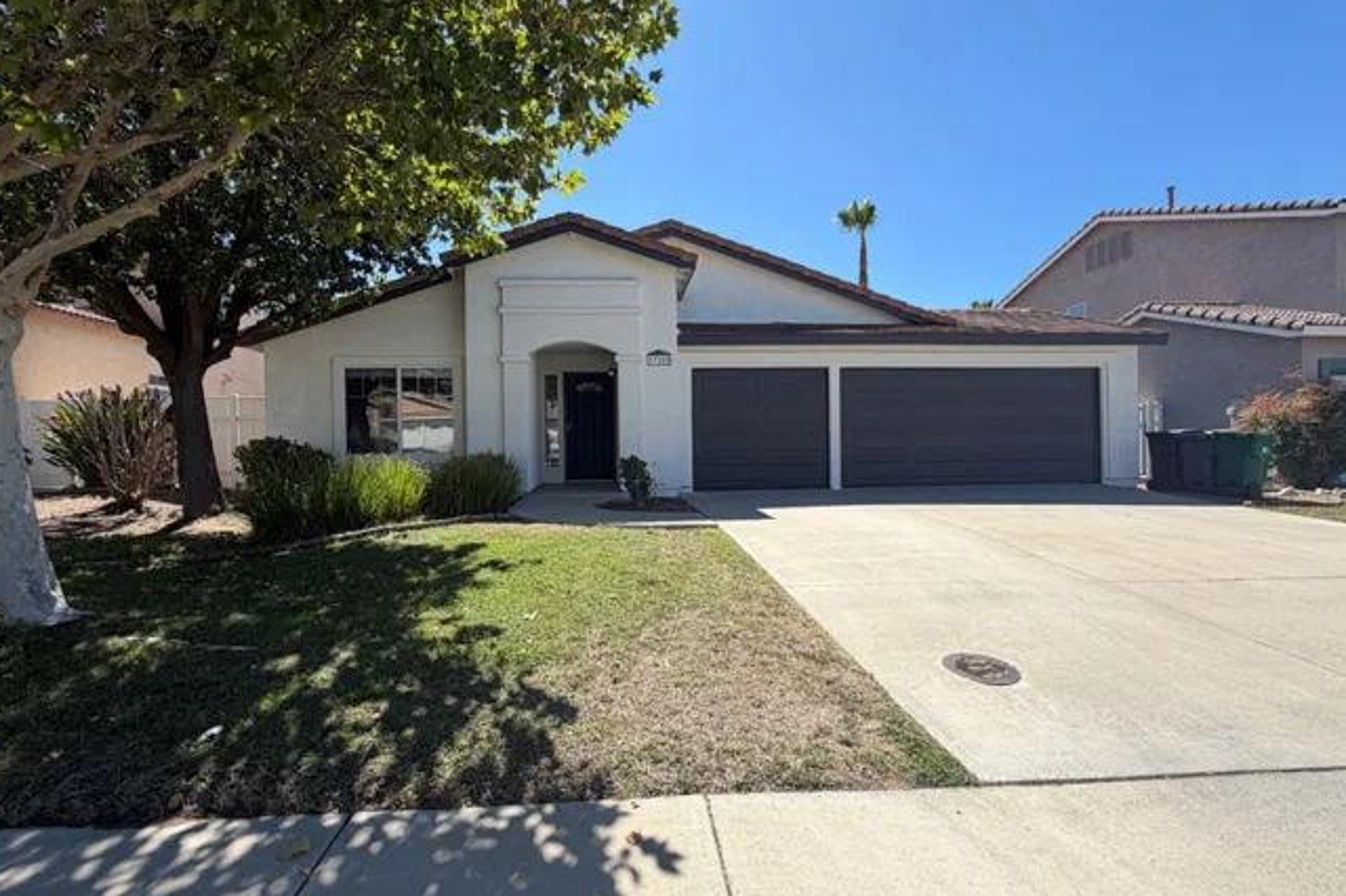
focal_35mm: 17
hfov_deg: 93.3
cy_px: 444
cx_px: 657
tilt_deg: +0.4
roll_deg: +0.9
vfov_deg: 70.4
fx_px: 635
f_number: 2.2
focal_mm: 2.22
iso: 25
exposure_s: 1/770
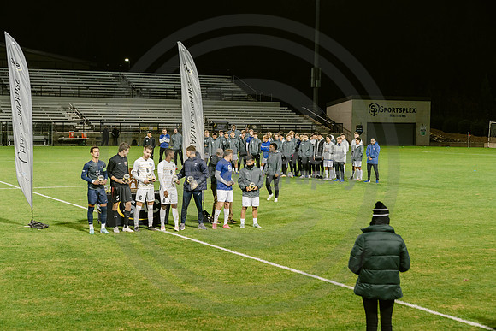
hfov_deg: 28.8
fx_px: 965
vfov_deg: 19.5
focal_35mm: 70
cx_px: 248
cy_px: 166
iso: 2000
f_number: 4.5
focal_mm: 70
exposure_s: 1/200
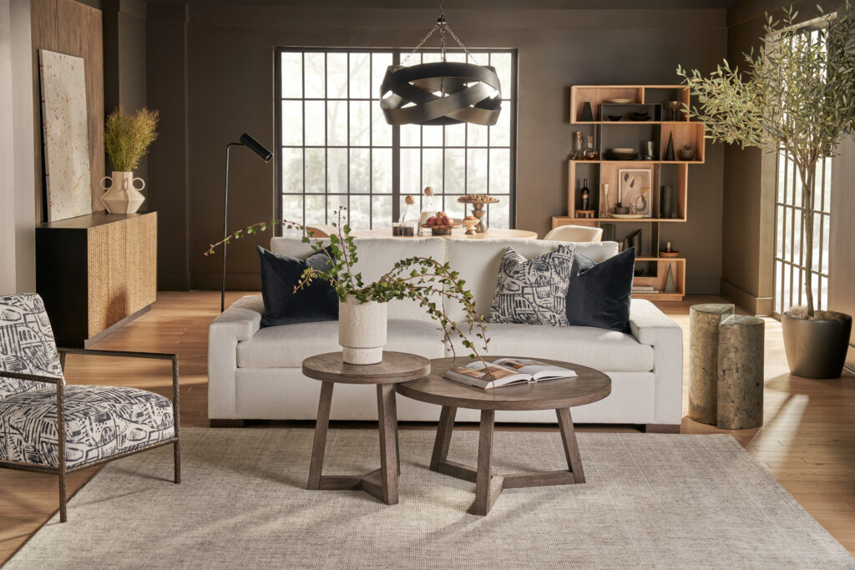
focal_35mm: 50
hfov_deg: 39.6
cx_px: 428
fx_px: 1188
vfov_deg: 27.0
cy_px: 285
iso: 200
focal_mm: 50
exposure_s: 1/125
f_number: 4.5
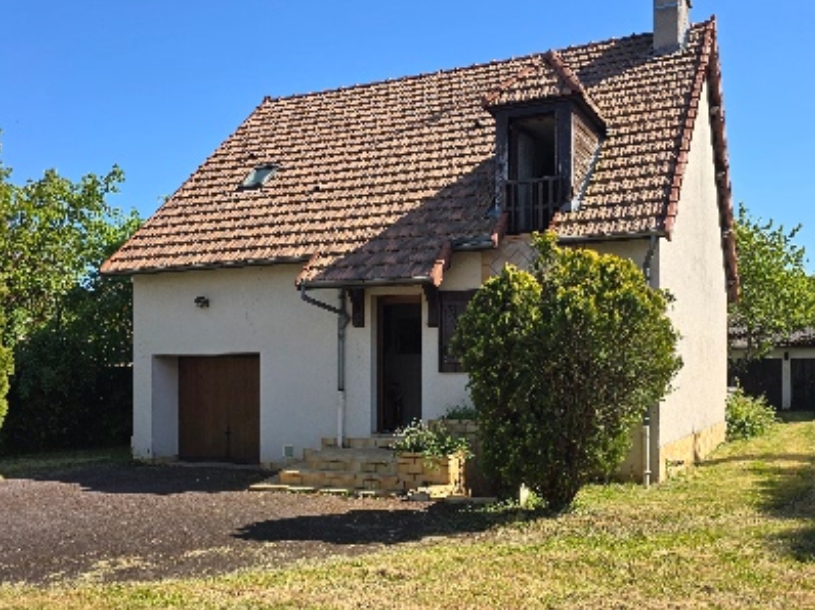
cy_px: 379
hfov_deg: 50.1
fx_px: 871
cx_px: 389
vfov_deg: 38.4
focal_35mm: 37
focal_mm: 6.3
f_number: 1.7
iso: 12
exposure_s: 1/500
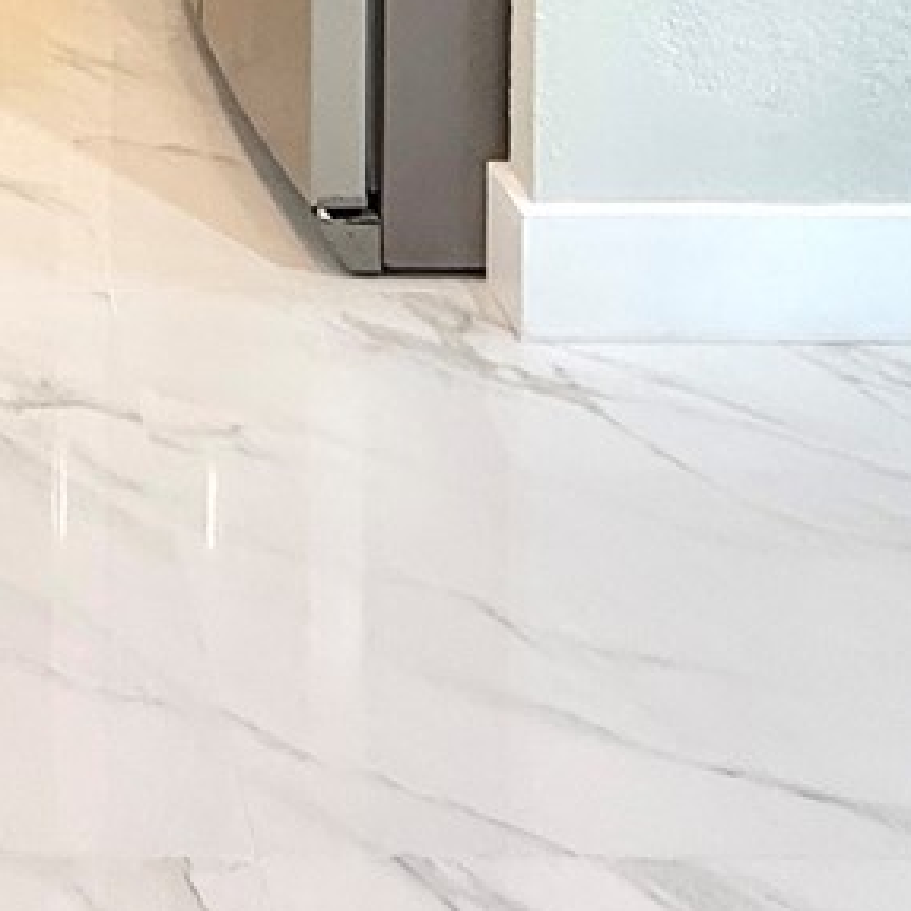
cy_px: -771
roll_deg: +0.3
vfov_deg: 18.7
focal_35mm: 69
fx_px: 2054
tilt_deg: -1.0
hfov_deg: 23.1
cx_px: -162
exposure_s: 1/120
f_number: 2.2
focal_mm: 2.22
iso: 200
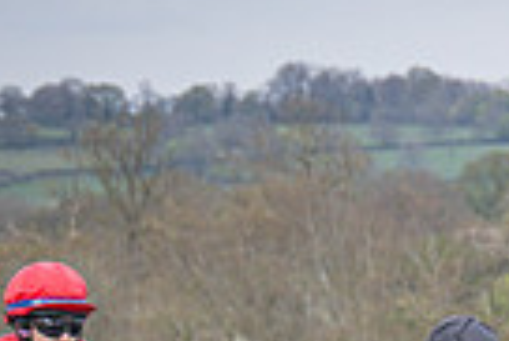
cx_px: 667
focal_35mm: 722
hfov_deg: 2.8
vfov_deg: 1.9
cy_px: 833
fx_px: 10219
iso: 400
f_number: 5
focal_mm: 98
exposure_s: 1/800
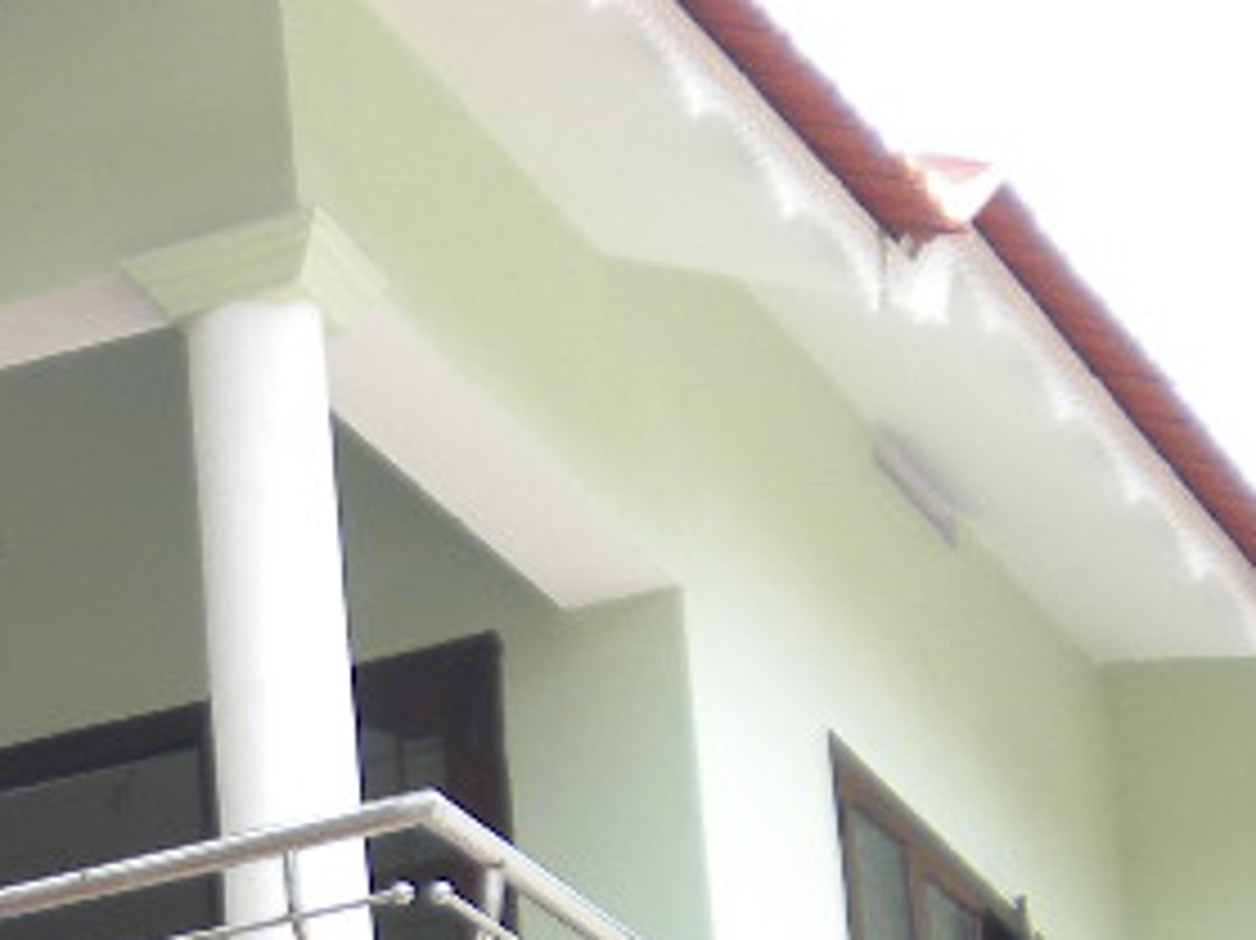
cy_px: 1246
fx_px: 6927
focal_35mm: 191
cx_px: -455
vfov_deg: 7.7
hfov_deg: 10.1
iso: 80
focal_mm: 9.3
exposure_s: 1/164
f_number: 3.9
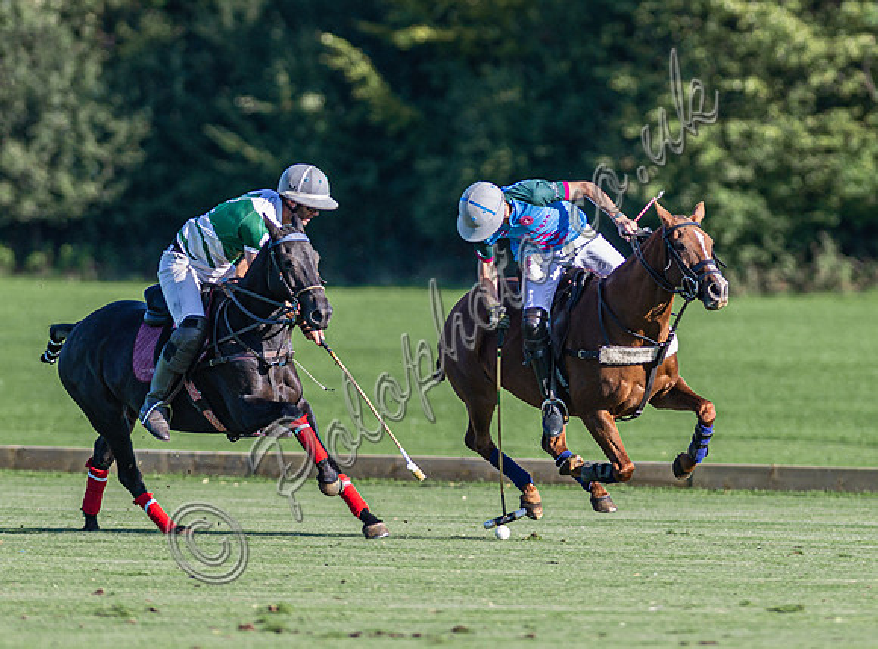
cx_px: 509
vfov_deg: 1.8
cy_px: 318
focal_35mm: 838
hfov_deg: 2.4
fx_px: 21159
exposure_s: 1/1600
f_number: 3.2
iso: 160
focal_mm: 300
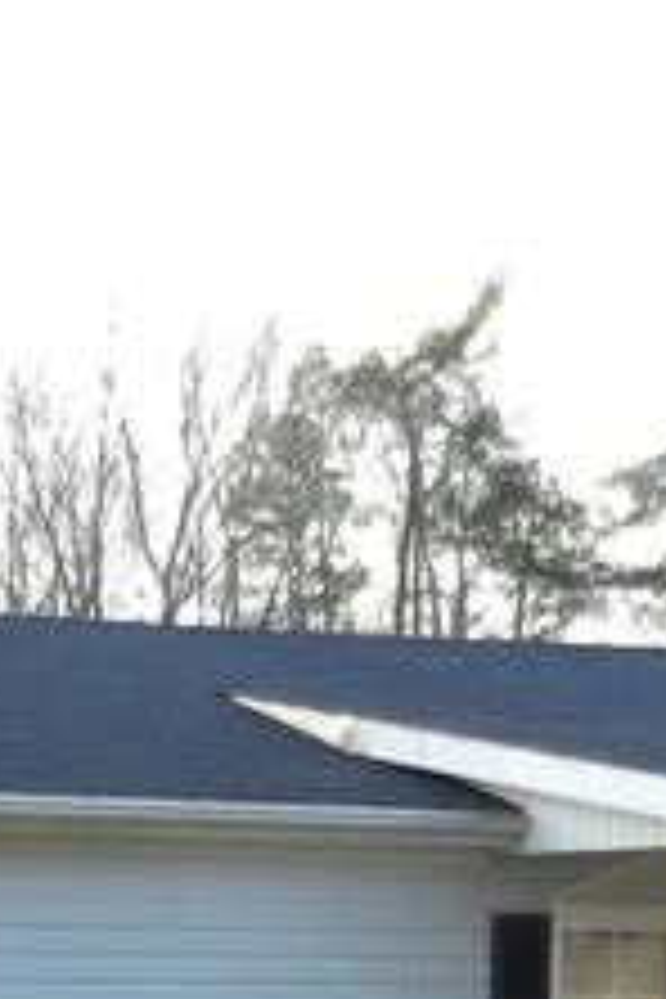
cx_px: 216
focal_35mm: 139
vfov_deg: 14.1
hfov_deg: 9.9
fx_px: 3857
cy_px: 1354
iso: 160
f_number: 3.6
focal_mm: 5.1
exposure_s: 1/125
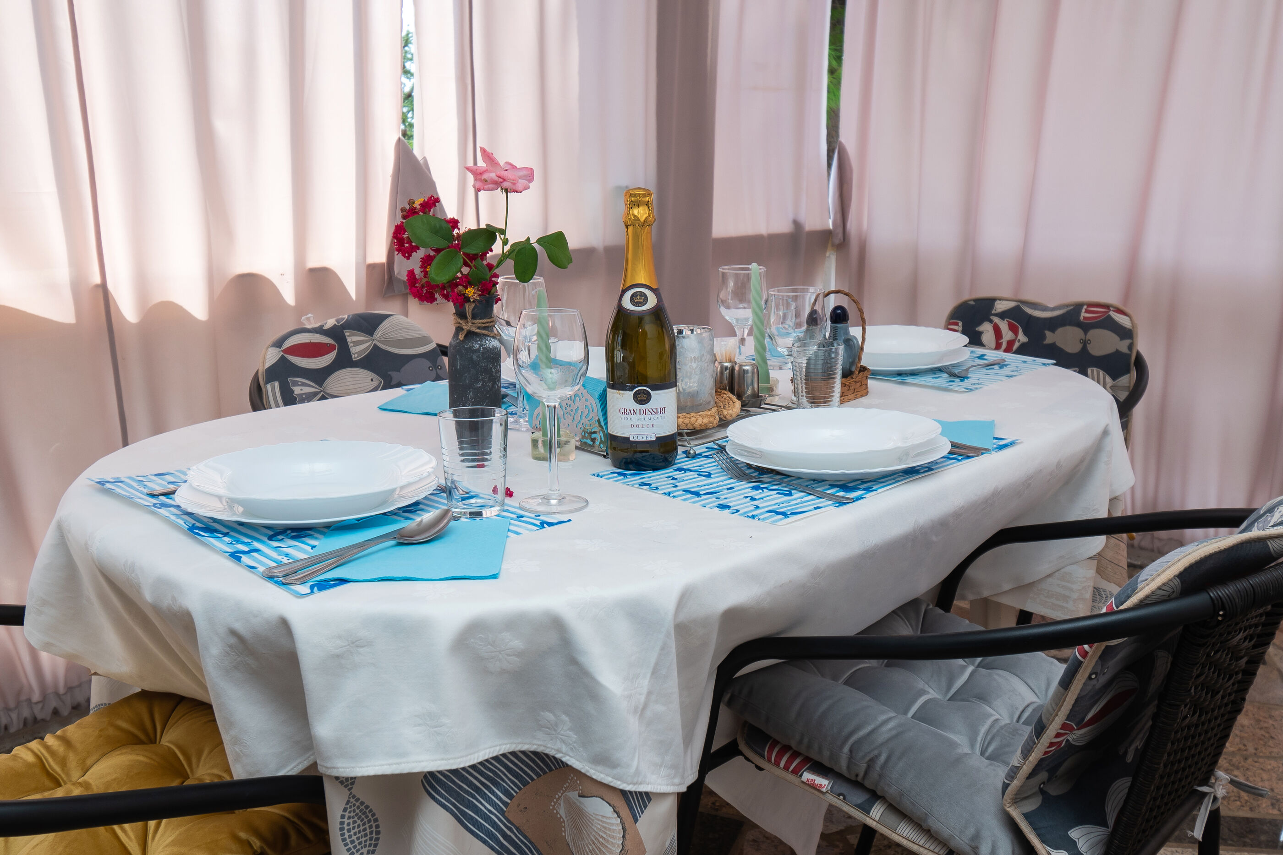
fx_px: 1069
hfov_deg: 61.9
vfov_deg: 43.6
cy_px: 428
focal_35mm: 30
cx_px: 642
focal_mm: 20
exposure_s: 1/200
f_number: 5.6
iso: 200
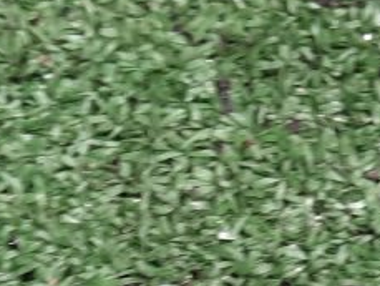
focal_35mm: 157
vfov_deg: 9.2
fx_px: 1724
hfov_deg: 12.5
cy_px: 452
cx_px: 325
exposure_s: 1/33
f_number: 2
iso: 395
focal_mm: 4.6
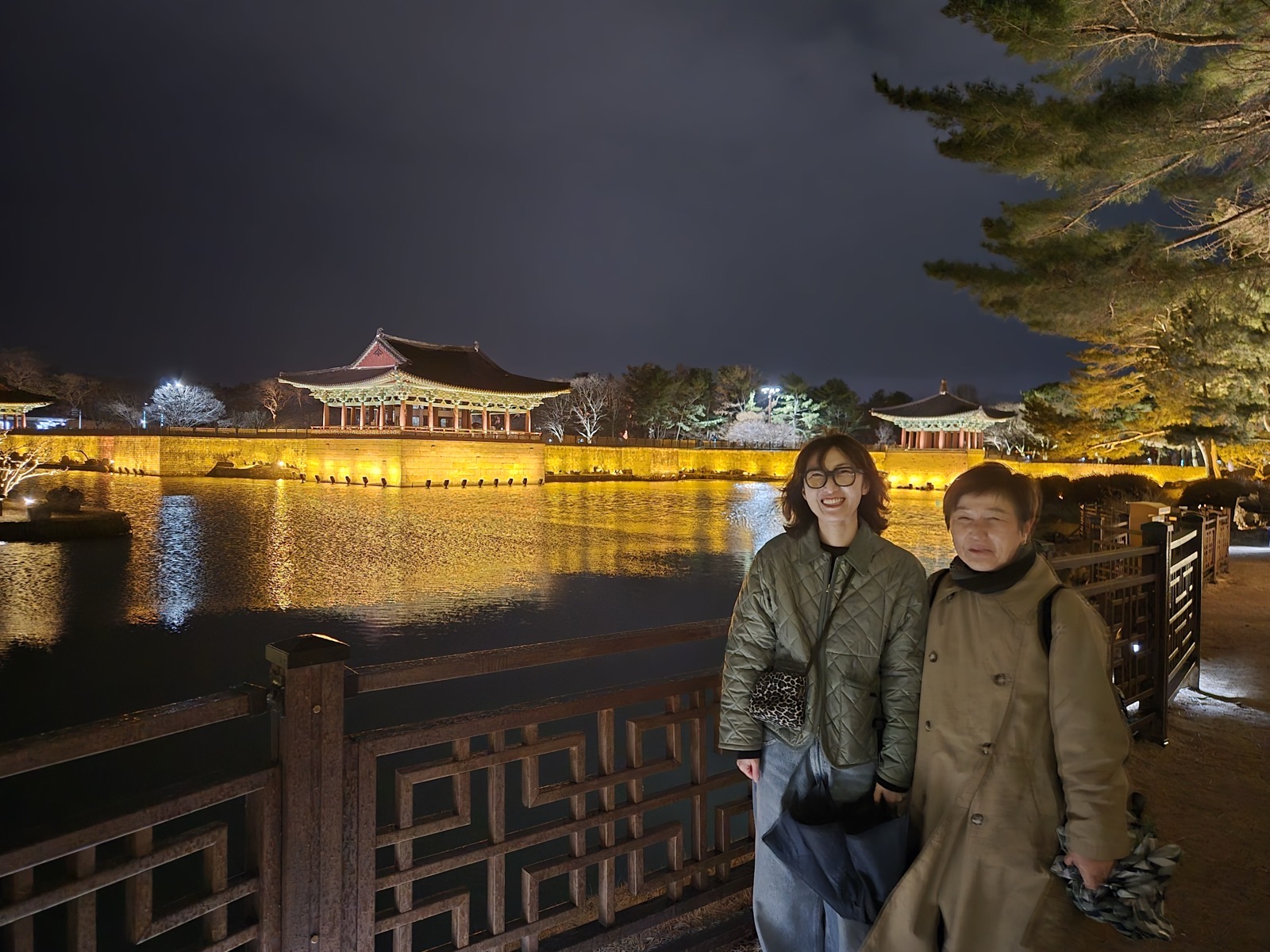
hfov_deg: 73.9
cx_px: 635
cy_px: 476
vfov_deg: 58.9
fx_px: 844
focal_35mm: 23
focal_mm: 5.4
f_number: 1.8
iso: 2500
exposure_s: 1/24
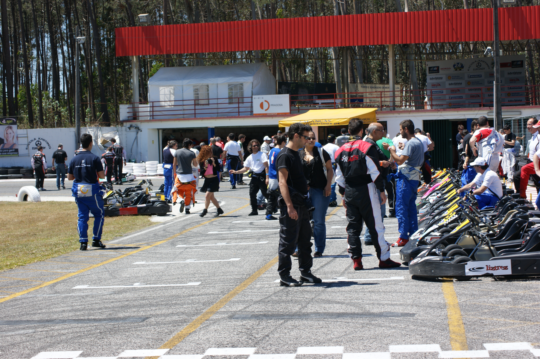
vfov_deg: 16.5
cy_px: 180
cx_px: 270
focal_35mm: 82
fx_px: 1237
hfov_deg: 24.6
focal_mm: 55
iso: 100
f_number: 9
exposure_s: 1/200
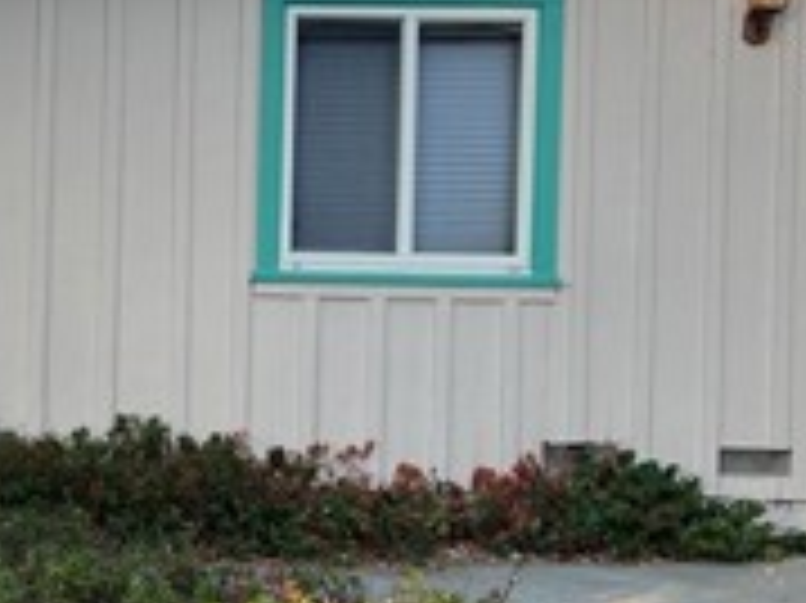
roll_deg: -1.0
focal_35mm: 93
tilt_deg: -1.9
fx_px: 2164
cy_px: 279
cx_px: -257
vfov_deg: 15.9
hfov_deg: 19.4
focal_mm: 5.7
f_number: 1.5
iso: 40
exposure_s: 1/184
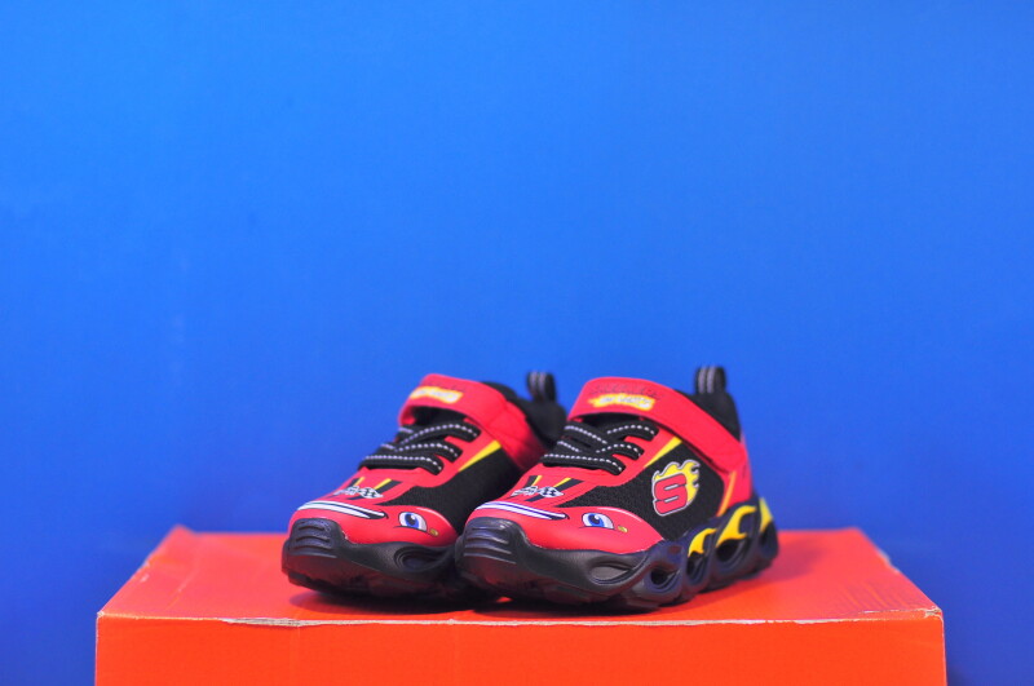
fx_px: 2151
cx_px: 517
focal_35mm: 75
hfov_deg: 27.0
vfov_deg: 18.1
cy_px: 343
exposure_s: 1/320
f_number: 2.2
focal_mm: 50
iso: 250
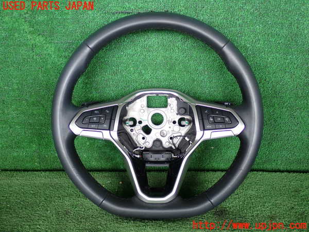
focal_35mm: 41
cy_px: 116
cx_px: 154
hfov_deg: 45.8
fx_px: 366
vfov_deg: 35.1
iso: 200
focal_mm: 7.31
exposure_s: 1/125
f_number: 2.8
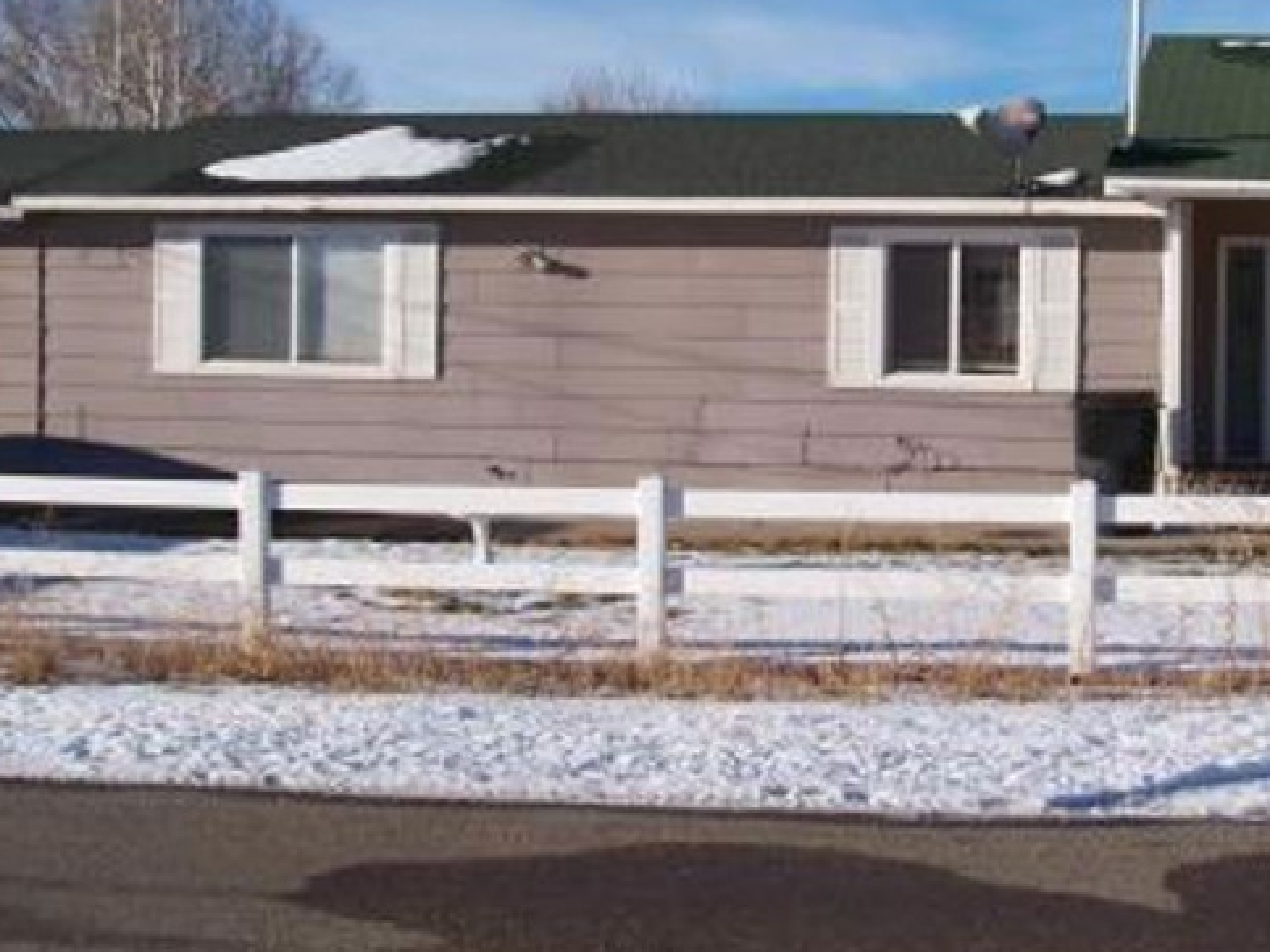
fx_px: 2568
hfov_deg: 27.4
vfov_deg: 20.9
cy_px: 337
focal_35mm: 70
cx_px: 936
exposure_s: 1/640
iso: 64
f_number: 4
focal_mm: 5.85
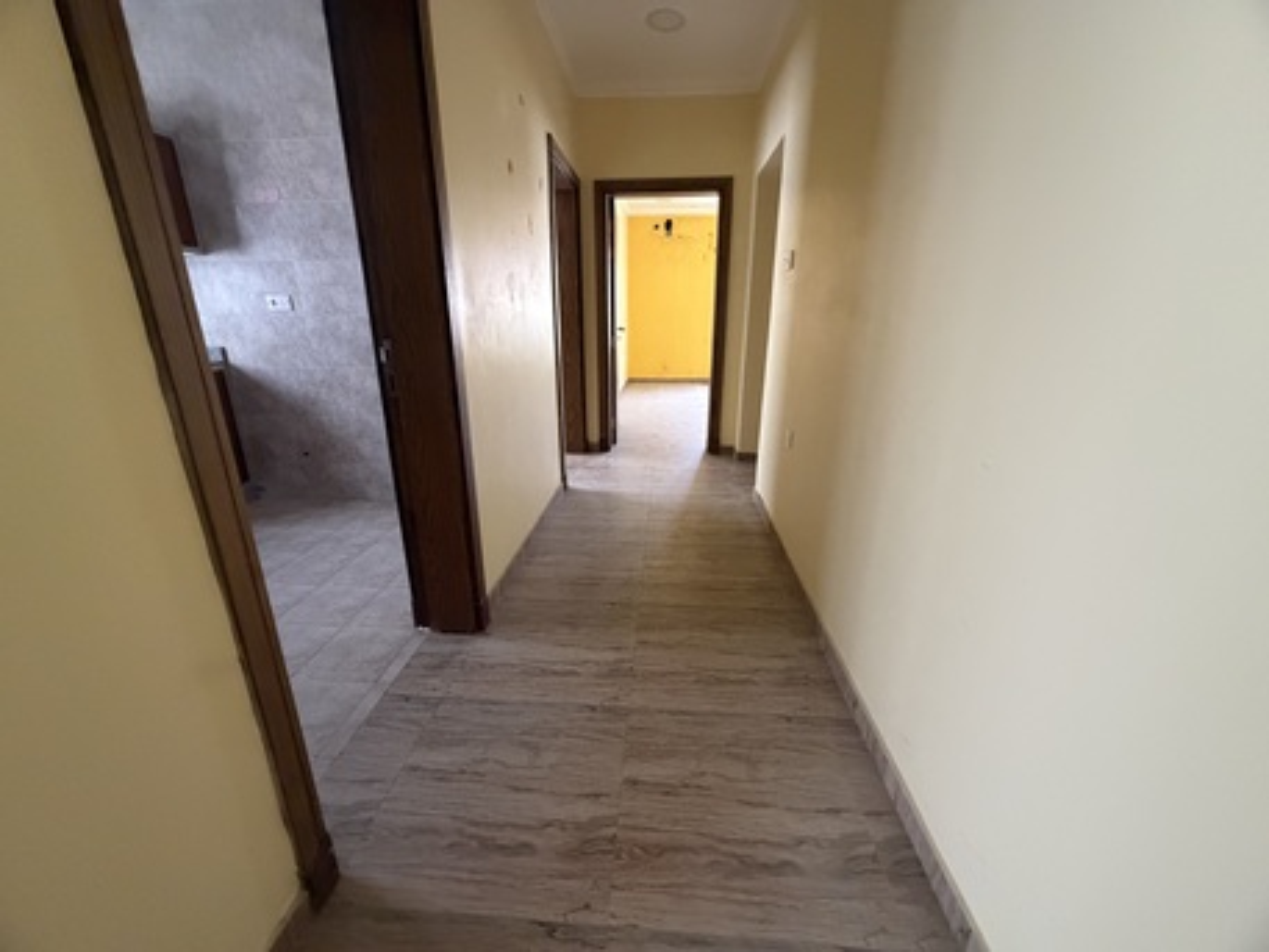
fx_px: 513
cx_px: 634
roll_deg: +0.3
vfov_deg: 85.7
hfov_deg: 102.0
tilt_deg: -17.2
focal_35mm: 14
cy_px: 476
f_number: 2.2
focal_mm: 2.22
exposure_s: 1/60
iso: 1000
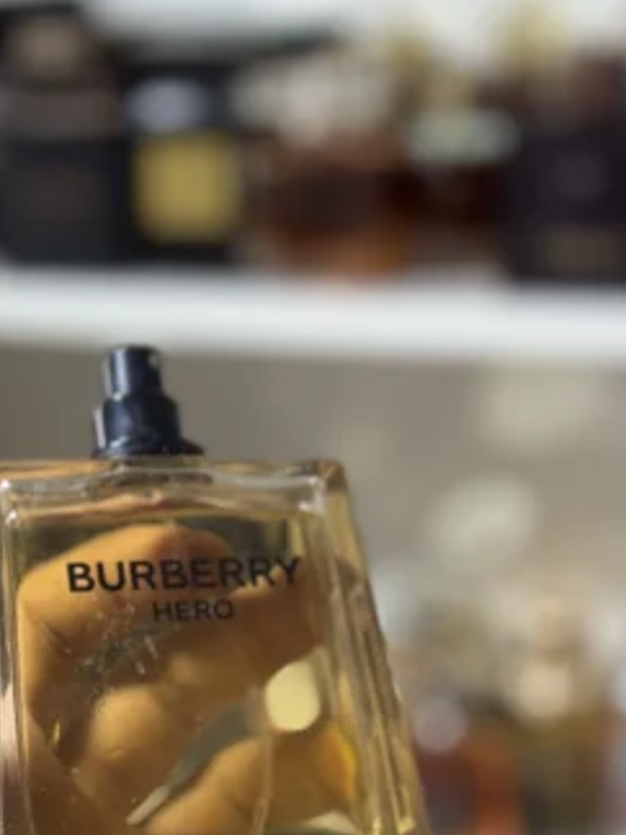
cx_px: 211
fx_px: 2050
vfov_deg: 22.9
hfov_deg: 17.3
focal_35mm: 85
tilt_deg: -17.3
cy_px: 586
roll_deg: +0.0
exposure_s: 1/50
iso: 200
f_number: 1.78
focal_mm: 6.76
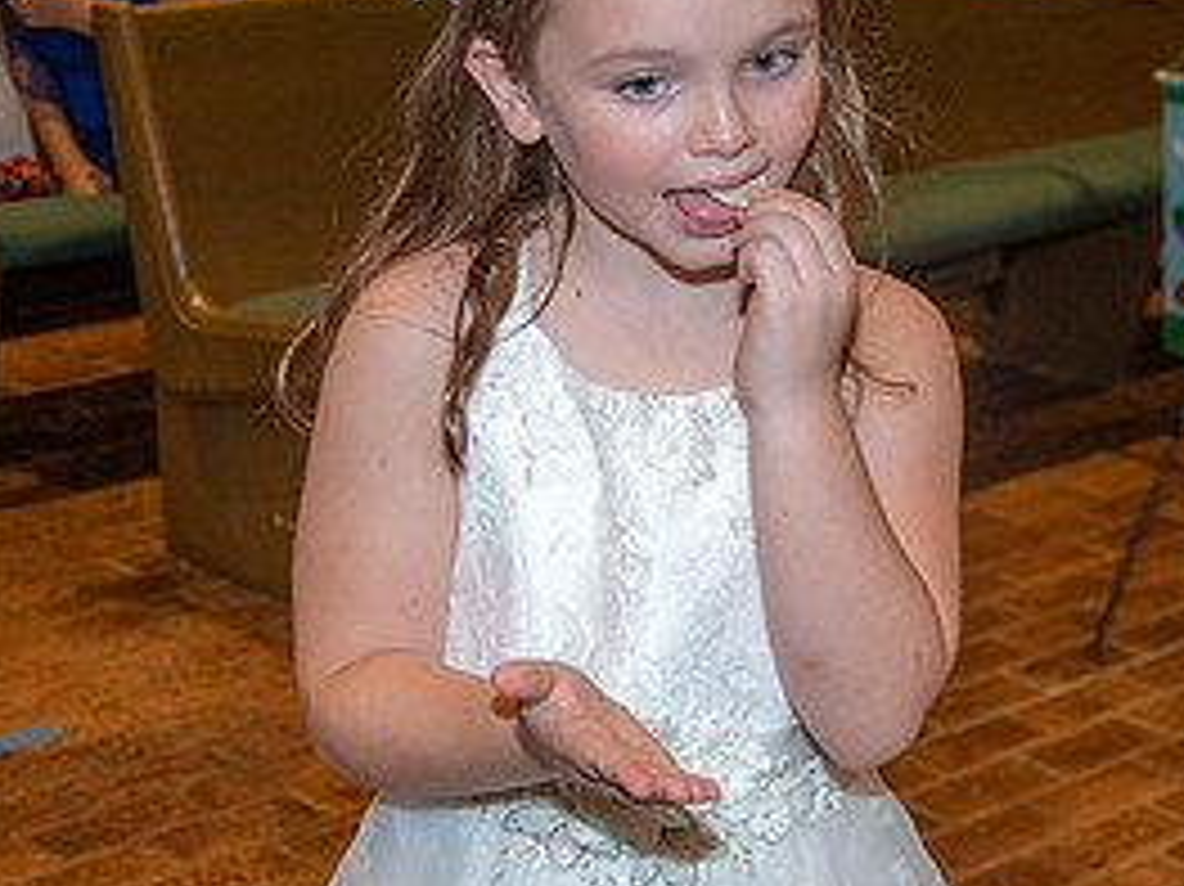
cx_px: 761
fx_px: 3043
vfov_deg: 16.6
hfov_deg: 22.0
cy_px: 445
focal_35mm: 89
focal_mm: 42
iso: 1600
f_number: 5.6
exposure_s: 1/200
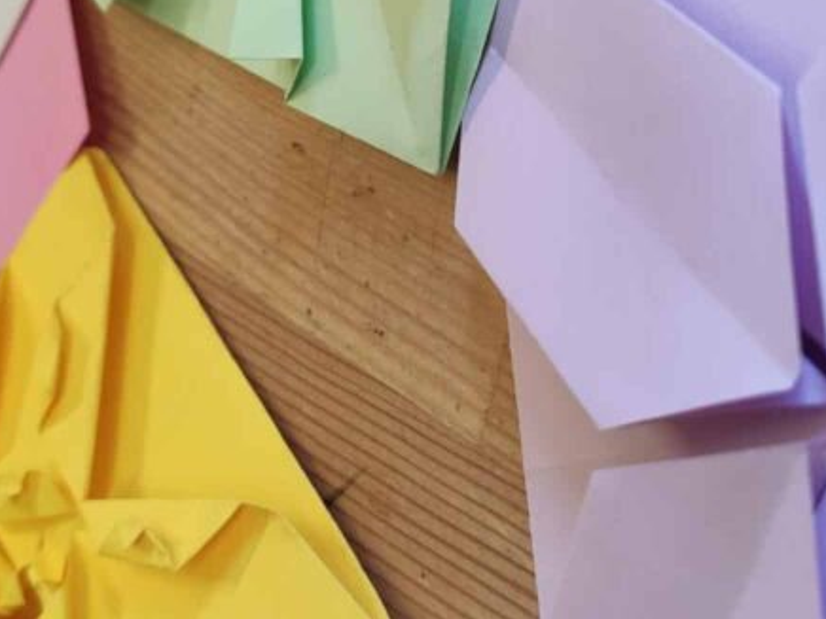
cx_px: 477
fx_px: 1456
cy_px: 167
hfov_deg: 31.6
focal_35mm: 61
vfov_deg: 23.8
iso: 238
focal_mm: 4.77
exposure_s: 1/50
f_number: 1.75
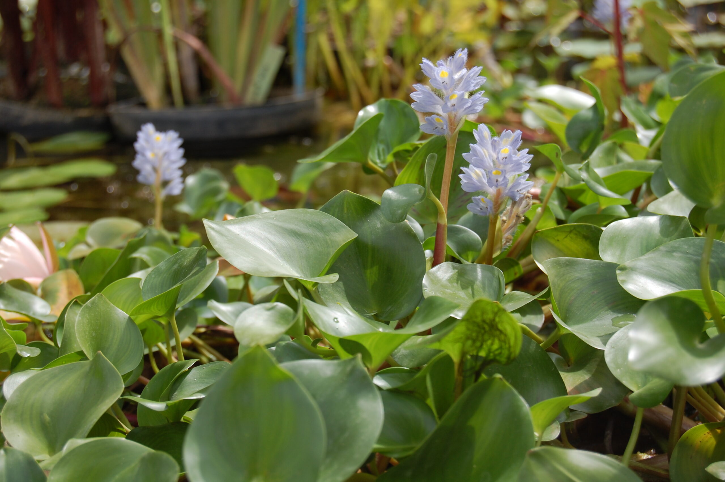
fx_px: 1660
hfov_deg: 24.6
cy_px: 241
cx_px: 362
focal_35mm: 82
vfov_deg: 16.5
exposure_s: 1/250
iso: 200
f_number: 8
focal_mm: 55
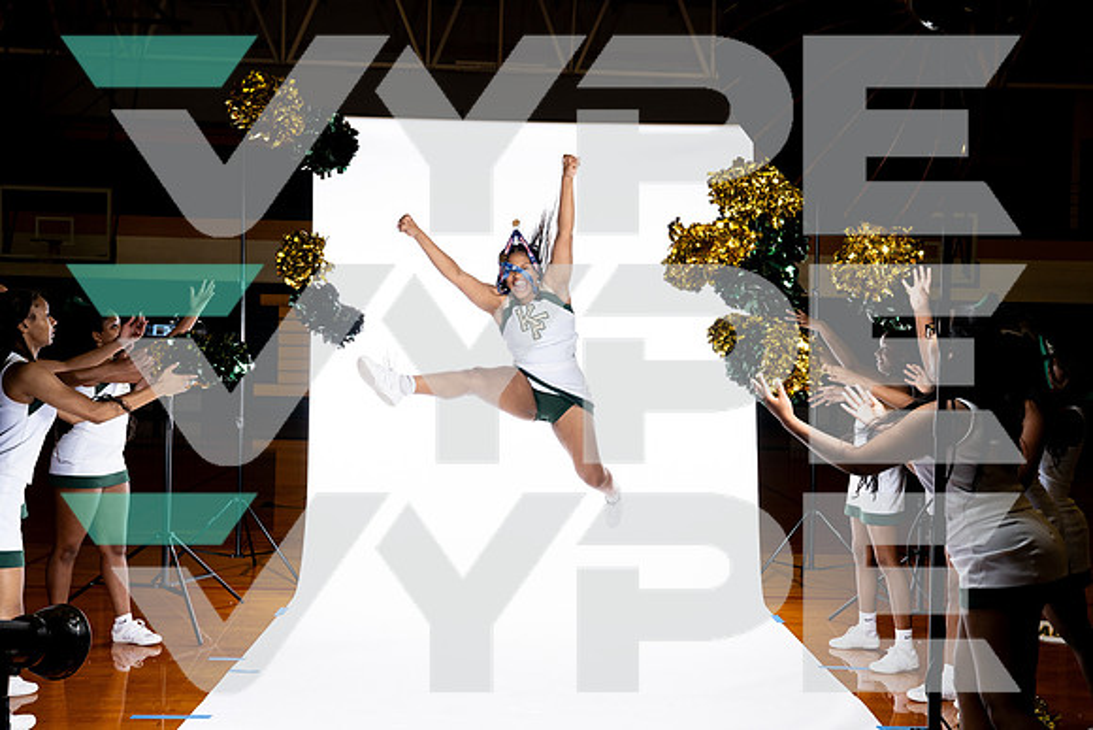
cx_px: 542
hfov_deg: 44.9
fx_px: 1322
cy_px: 368
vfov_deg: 30.8
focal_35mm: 44
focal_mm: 41
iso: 400
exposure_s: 1/250
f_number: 8
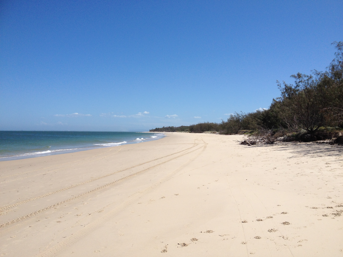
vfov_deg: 40.7
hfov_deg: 52.6
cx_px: 172
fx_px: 347
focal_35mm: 35
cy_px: 128
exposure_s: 1/3067
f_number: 2.4
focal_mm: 4.28
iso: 50
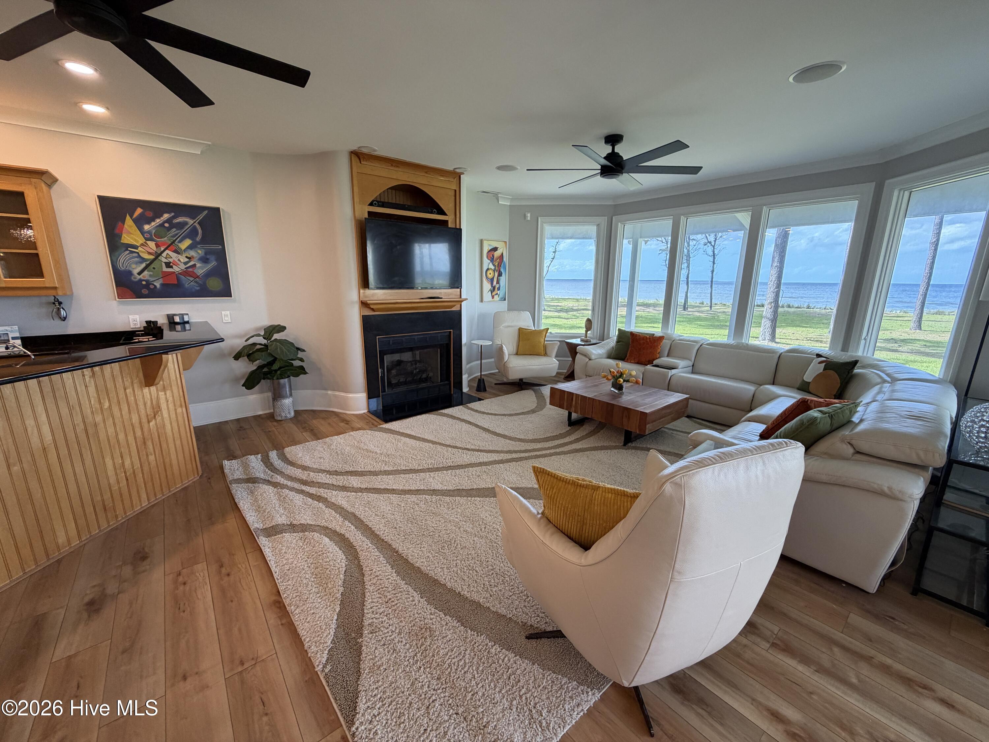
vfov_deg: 85.7
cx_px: 494
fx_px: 400
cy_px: 371
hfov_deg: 102.1
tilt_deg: -14.0
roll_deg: -0.2
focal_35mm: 14
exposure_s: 1/120
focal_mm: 2.22
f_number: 2.2
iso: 125
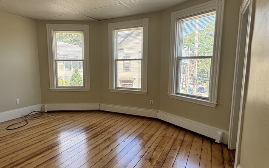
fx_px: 176
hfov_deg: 74.6
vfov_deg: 51.0
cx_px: 121
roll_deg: +0.9
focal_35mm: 24
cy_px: 92
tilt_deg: -7.9
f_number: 2.2
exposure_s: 1/107
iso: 40
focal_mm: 2.22
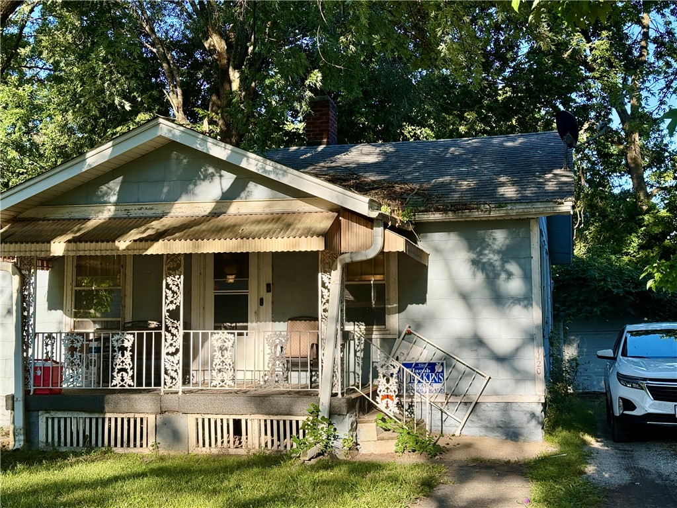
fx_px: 939
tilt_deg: +5.3
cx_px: 338
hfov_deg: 39.7
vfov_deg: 30.3
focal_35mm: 48
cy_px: 254
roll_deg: +0.0
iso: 64
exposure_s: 1/810
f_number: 1.78
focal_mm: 6.76
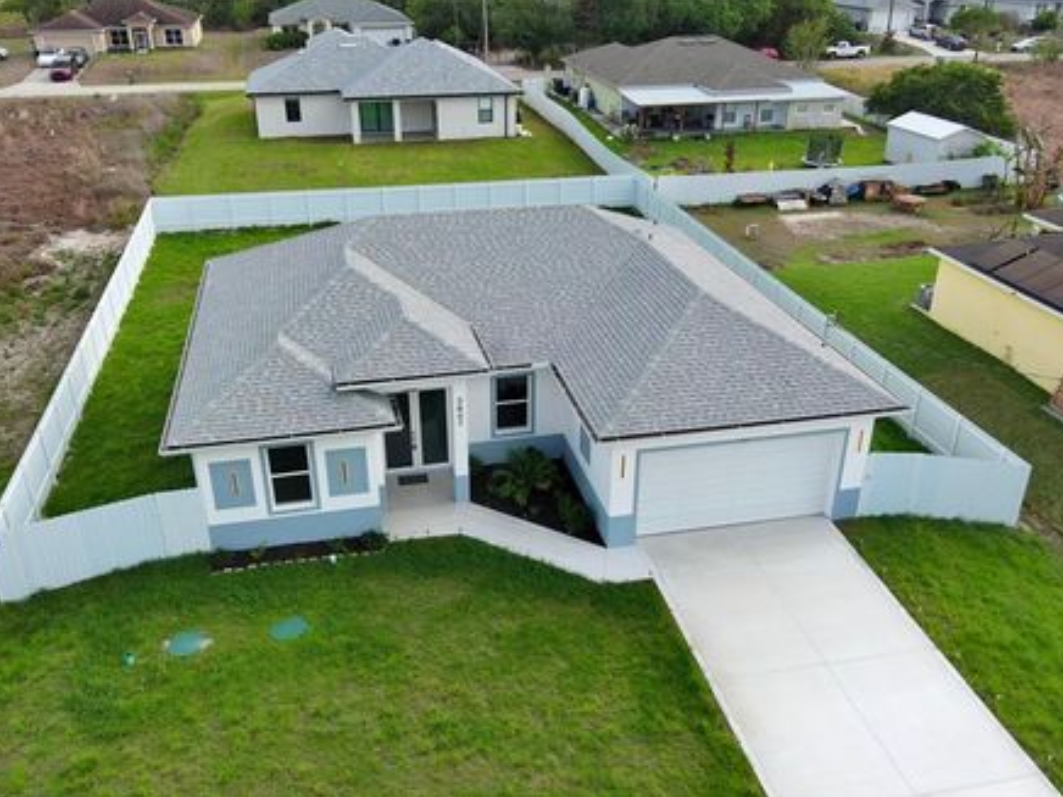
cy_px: 396
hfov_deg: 56.8
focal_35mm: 32
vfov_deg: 44.2
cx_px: 517
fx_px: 983
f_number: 2.8
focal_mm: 10.57
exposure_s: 1/581
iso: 100
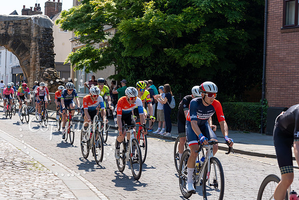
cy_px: 91
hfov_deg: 27.3
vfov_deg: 18.4
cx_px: 136
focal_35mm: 74
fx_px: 615
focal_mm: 68
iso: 160
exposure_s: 1/800
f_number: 5
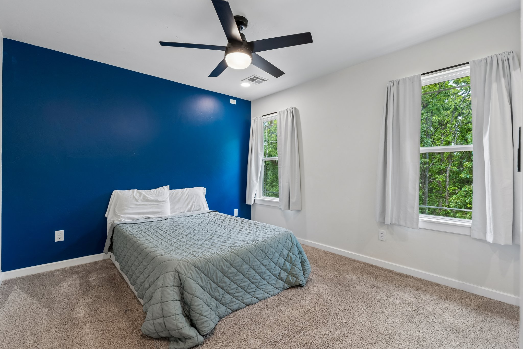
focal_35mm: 16
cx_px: 262
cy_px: 174
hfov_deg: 96.7
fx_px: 232
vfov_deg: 73.7
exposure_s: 1/50
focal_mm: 16
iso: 200
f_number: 8
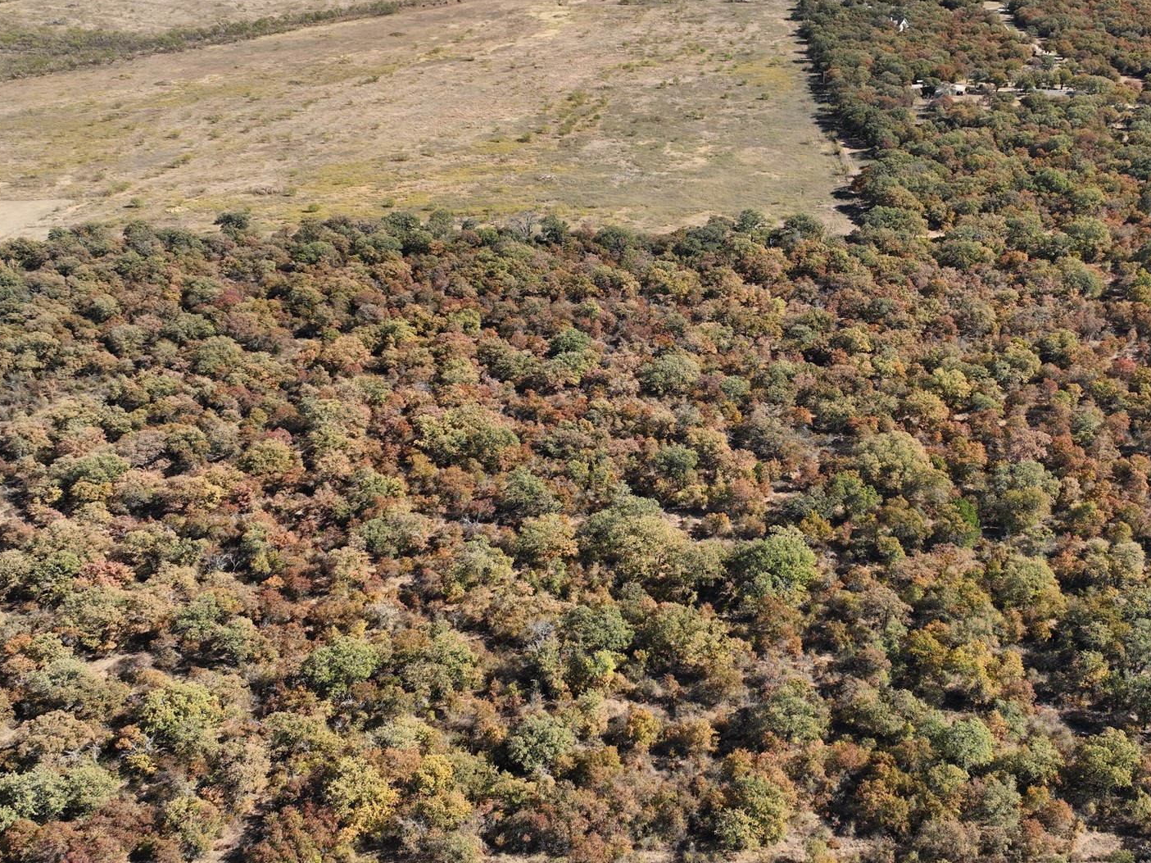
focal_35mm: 35
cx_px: 761
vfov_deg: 40.6
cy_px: 364
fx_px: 1163
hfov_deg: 51.7
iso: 160
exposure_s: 1/1600
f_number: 2.8
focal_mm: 12.29
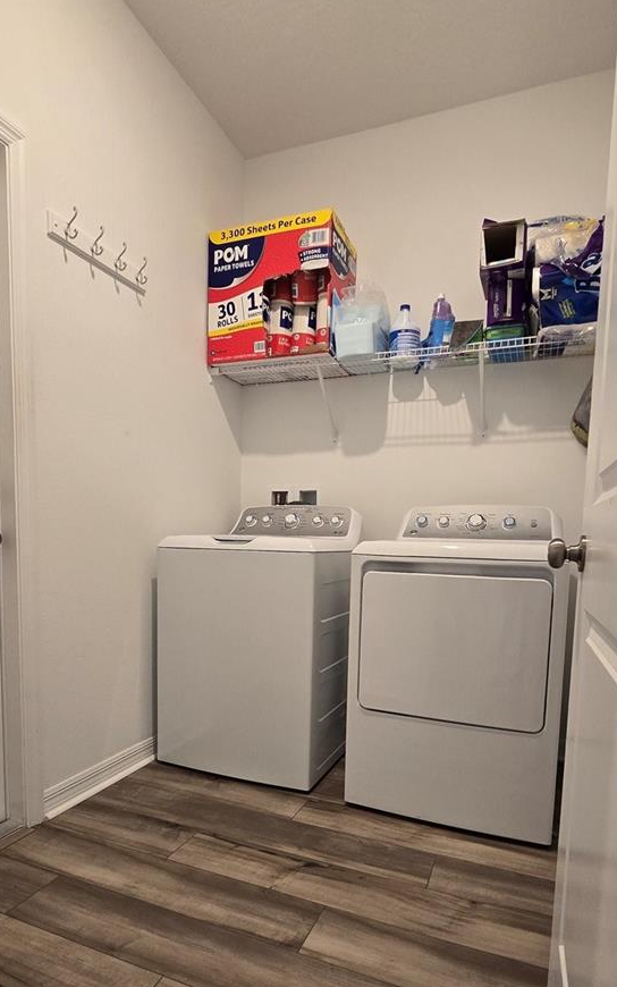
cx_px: 314
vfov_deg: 86.7
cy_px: 601
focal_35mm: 19
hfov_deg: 62.2
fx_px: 511
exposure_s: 1/60
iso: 250
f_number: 2.2
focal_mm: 2.2
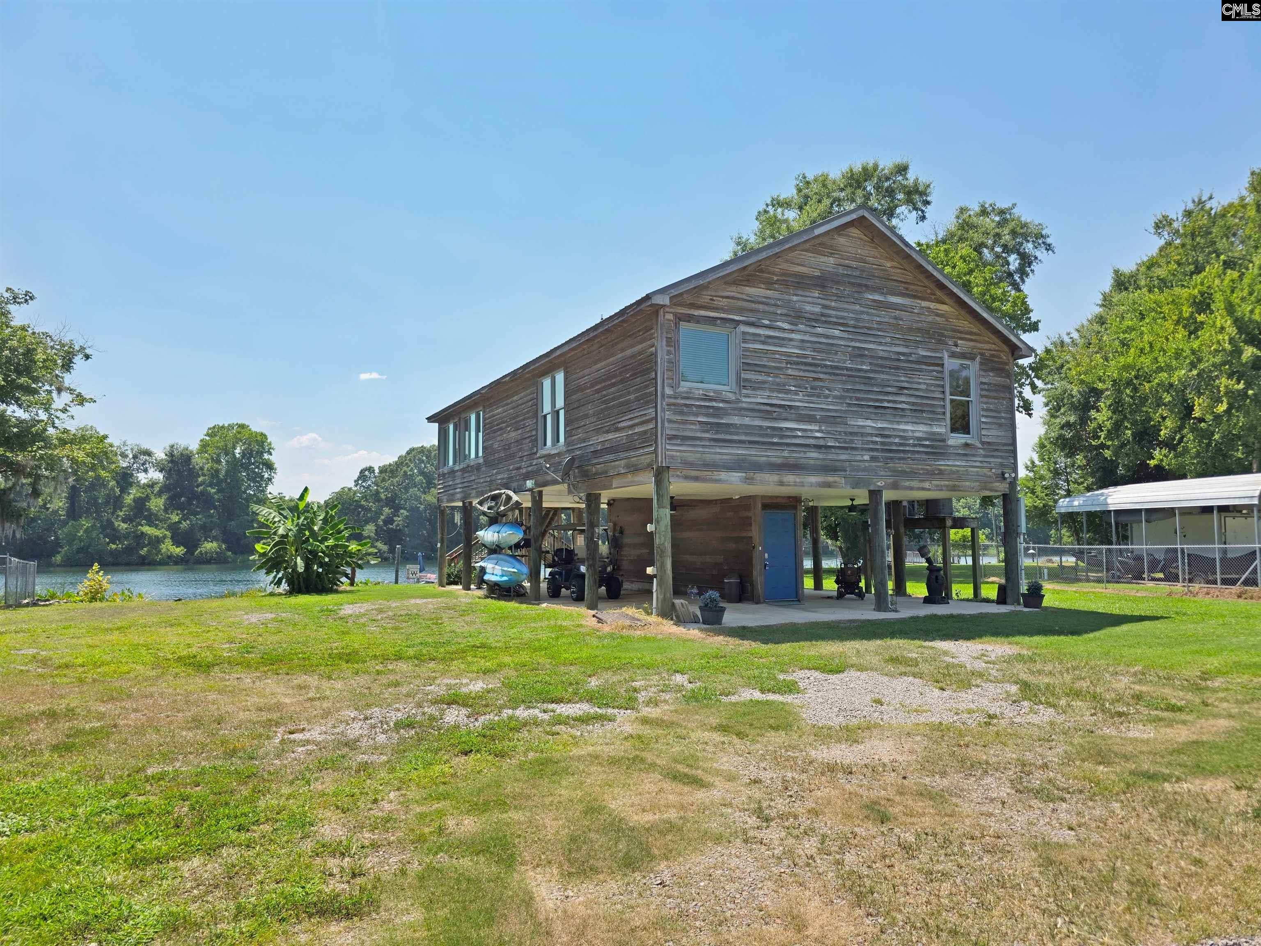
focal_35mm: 23
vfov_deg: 58.9
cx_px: 630
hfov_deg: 73.9
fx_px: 838
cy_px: 473
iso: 80
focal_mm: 6.3
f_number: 1.7
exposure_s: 1/4434
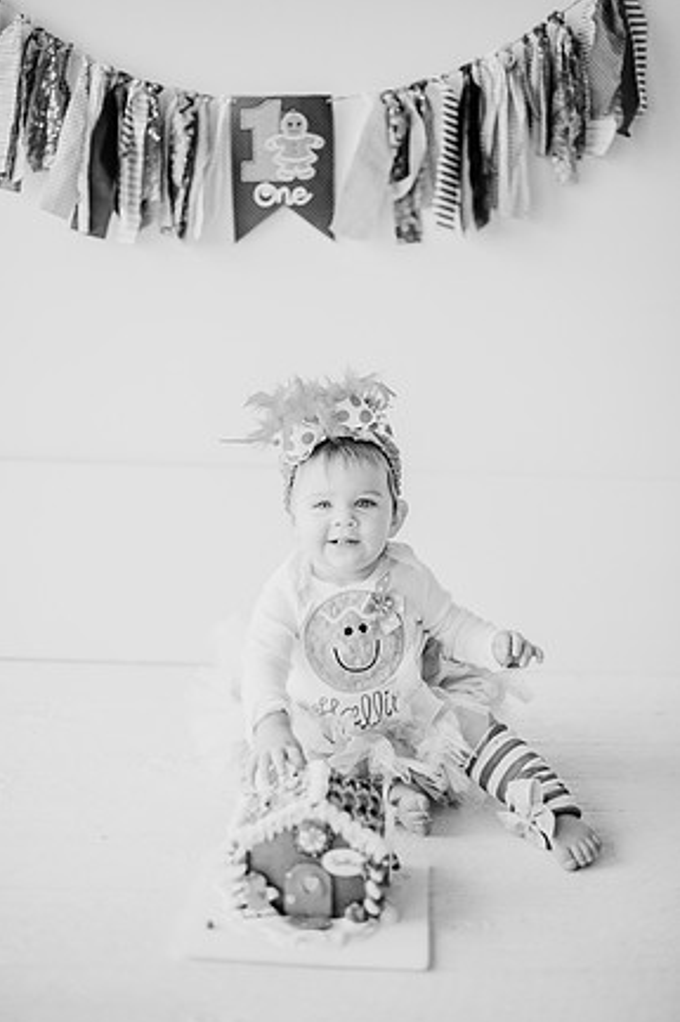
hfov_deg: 26.0
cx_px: 331
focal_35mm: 52
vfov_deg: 38.2
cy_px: 510
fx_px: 1476
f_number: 1.8
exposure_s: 1/640
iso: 640
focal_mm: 50
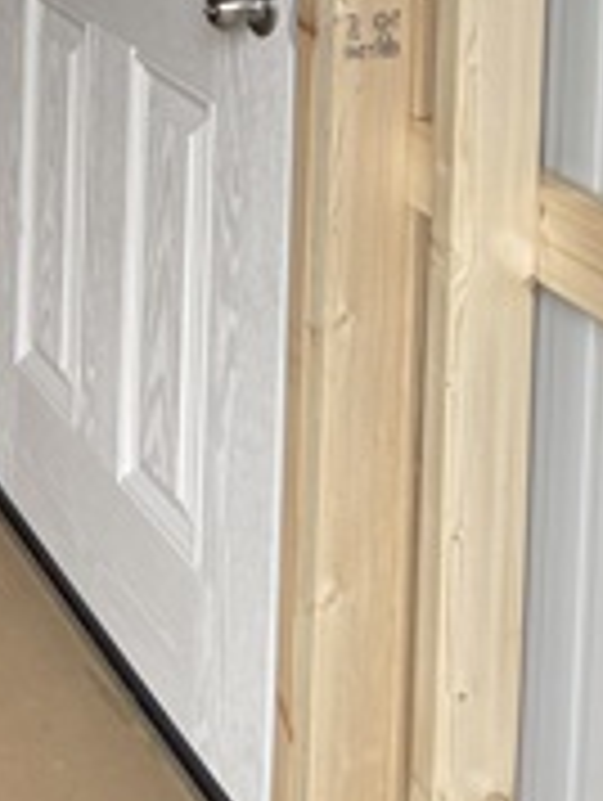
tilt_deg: -3.5
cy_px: -364
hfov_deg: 18.2
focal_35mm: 79
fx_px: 1830
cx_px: -20
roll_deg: -1.1
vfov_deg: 21.2
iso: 50
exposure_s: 1/121
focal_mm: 5.1
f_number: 1.6
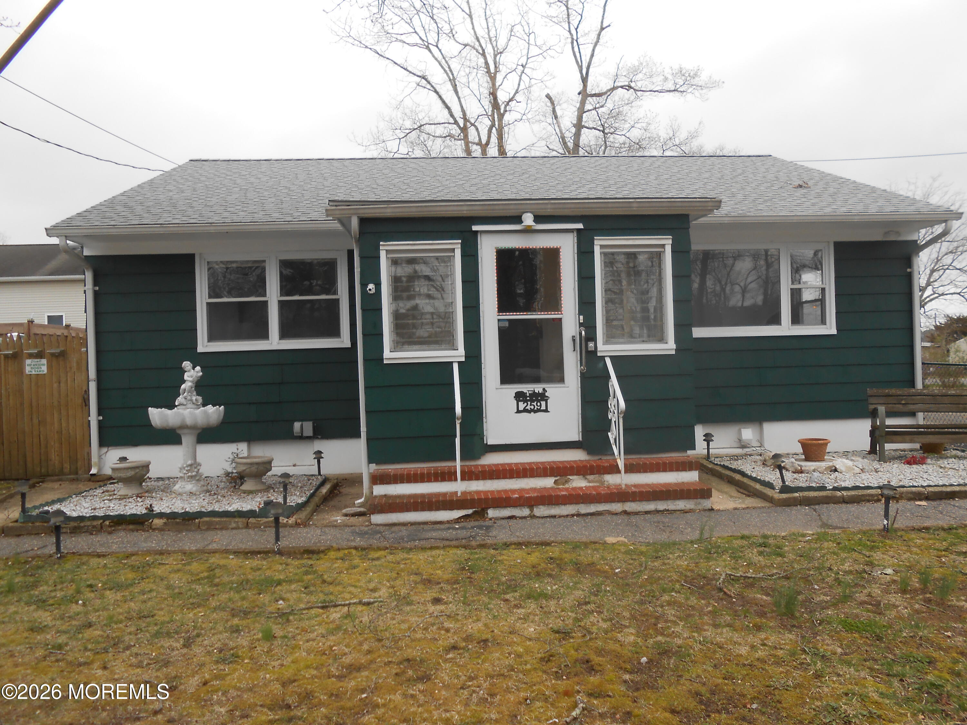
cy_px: 362
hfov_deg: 67.3
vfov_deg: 53.1
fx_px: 726
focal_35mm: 26
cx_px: 484
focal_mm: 4.6
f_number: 3.5
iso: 80
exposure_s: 1/80
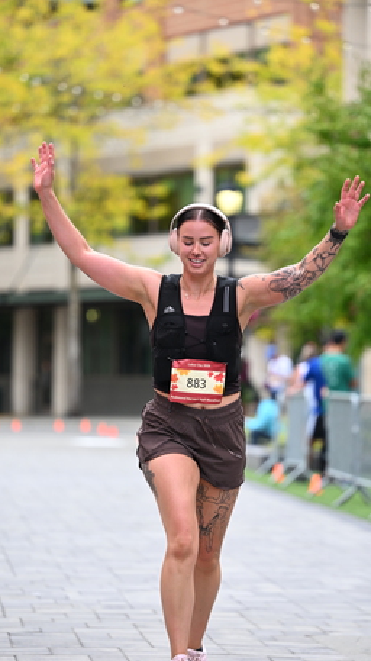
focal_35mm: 177
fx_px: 3100
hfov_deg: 6.8
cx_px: 205
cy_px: 338
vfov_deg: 12.2
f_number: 2.8
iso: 640
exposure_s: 1/2000
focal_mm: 140
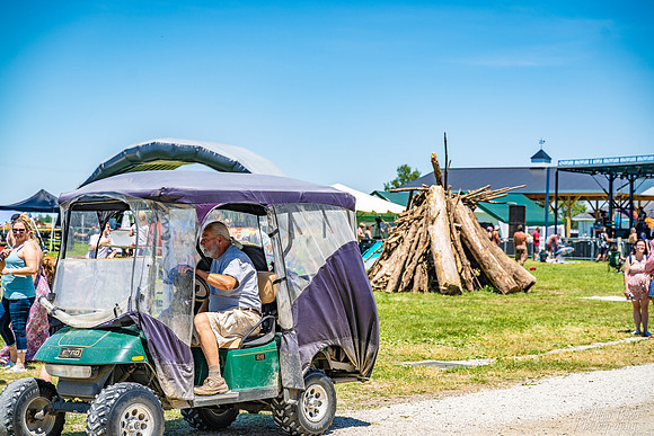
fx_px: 1363
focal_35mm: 75
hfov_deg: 27.0
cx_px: 327
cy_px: 218
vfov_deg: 18.2
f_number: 5
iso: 100
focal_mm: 75
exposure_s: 1/1250
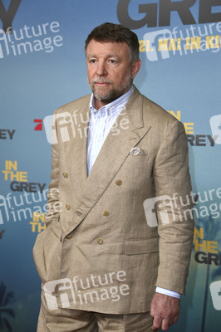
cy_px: 166
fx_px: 904
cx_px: 110
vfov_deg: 20.8
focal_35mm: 98
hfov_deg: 13.9
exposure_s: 1/250
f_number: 5.6
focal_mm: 98
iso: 1000
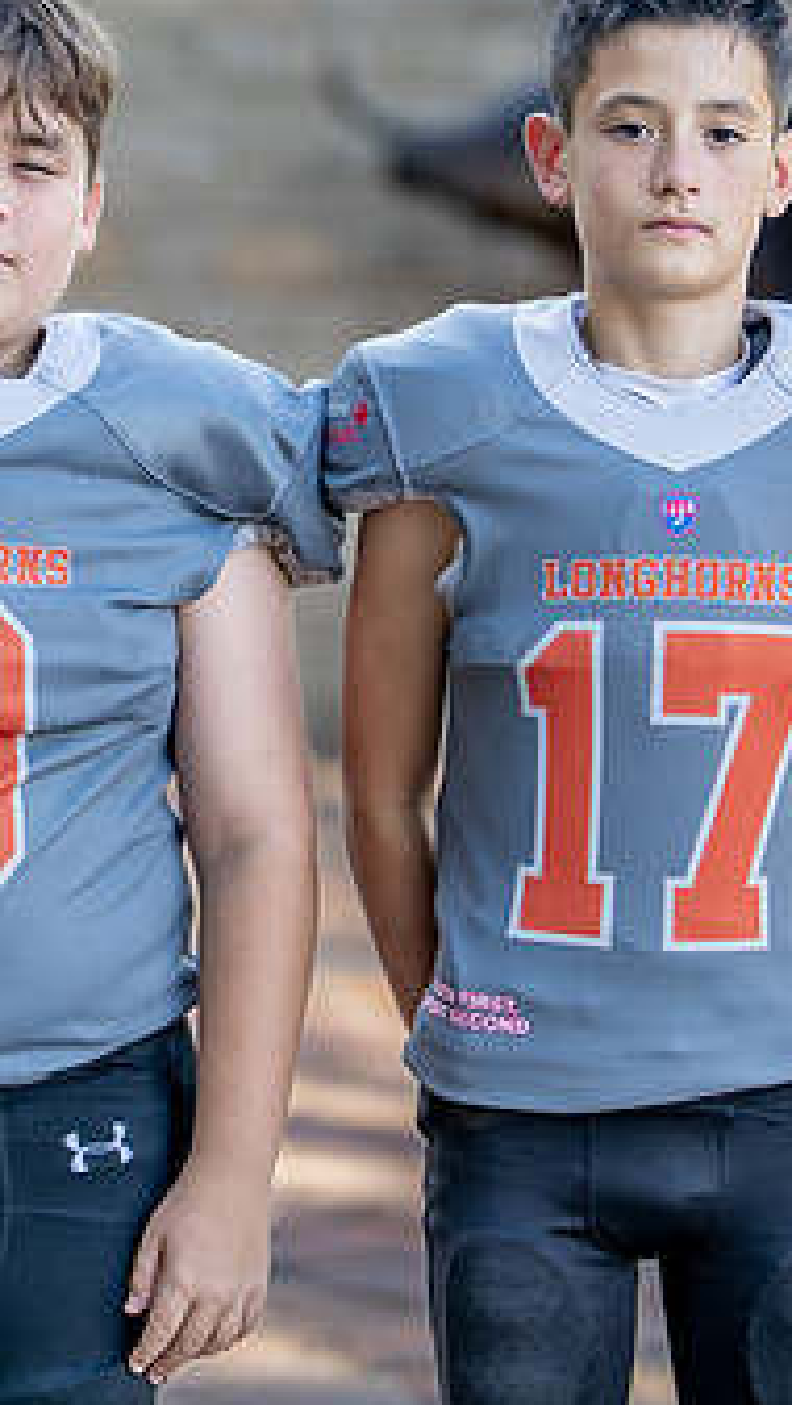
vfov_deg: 17.6
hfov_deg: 10.0
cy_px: 585
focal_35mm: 122
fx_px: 4547
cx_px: 326
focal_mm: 50
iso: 100
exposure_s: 1/800
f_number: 1.2
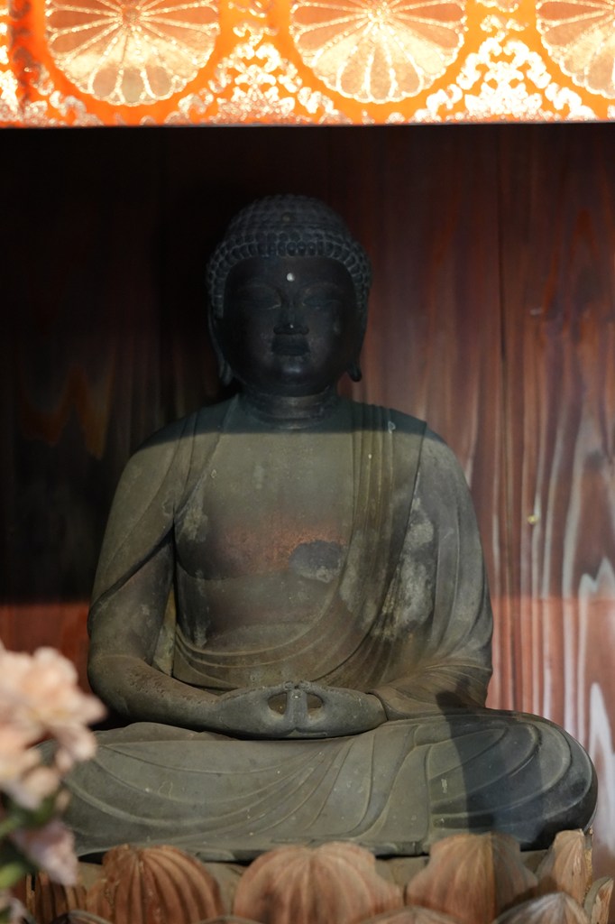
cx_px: 308
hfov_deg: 26.5
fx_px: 1308
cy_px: 462
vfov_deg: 38.9
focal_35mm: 51
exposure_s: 1/60
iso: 8000
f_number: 5
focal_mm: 51
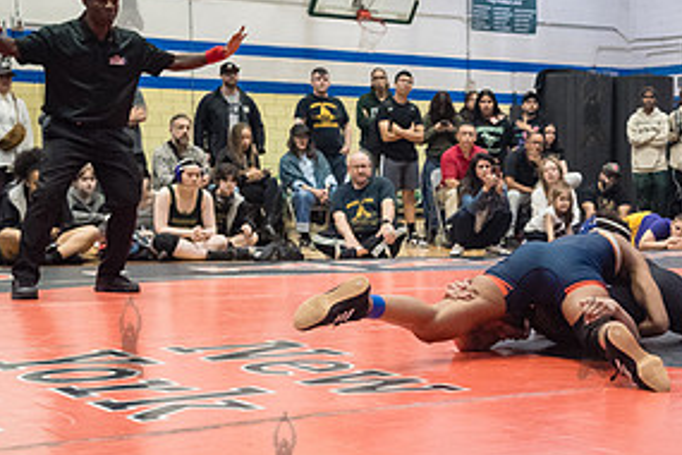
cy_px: 336
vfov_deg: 17.8
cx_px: 591
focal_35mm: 76
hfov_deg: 25.9
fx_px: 1440
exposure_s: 1/400
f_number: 3.5
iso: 6400
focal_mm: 35
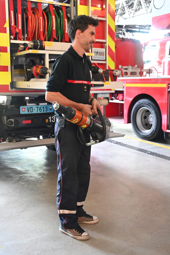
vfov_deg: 47.4
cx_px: 85
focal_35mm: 41
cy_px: 128
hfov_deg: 32.6
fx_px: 290
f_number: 4
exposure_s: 1/60
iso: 6400
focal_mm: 41
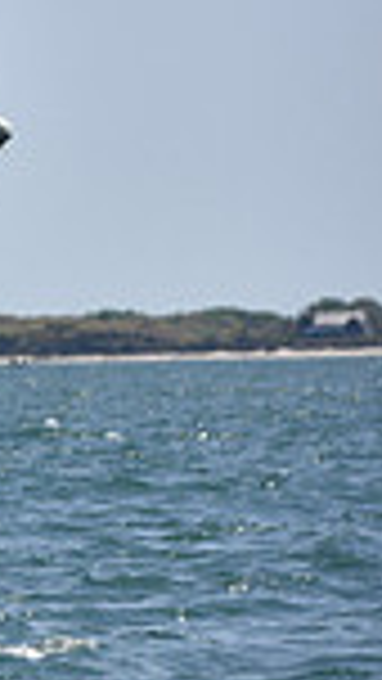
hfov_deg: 1.9
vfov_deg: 3.3
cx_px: -890
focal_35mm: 645
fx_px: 11608
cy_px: 218
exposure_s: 1/800
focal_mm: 160
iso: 320
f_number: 7.1
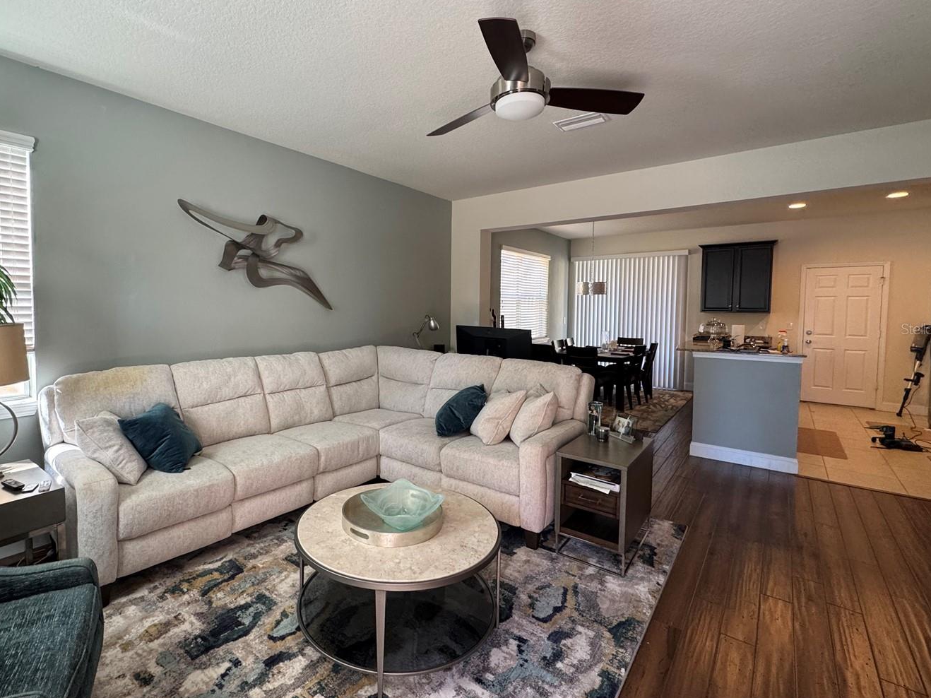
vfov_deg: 74.6
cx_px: 403
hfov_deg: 90.5
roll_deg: -0.3
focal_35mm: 17
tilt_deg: -2.7
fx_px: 457
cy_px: 329
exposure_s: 1/99
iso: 250
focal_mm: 2.22
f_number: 2.2
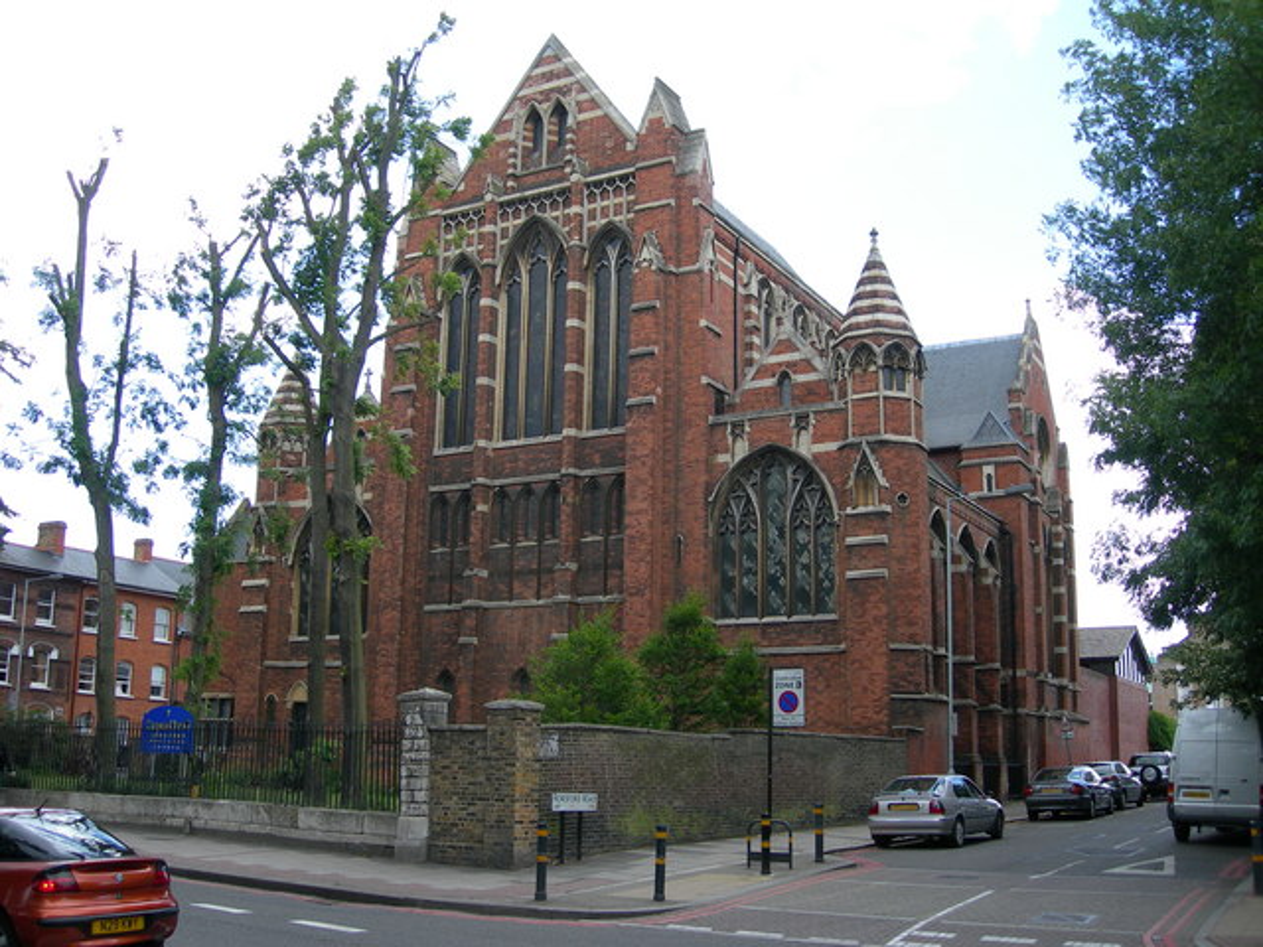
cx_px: 632
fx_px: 1386
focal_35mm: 38
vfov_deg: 37.7
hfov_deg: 49.0
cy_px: 474
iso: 50
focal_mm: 7.8
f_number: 2.8
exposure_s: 1/263
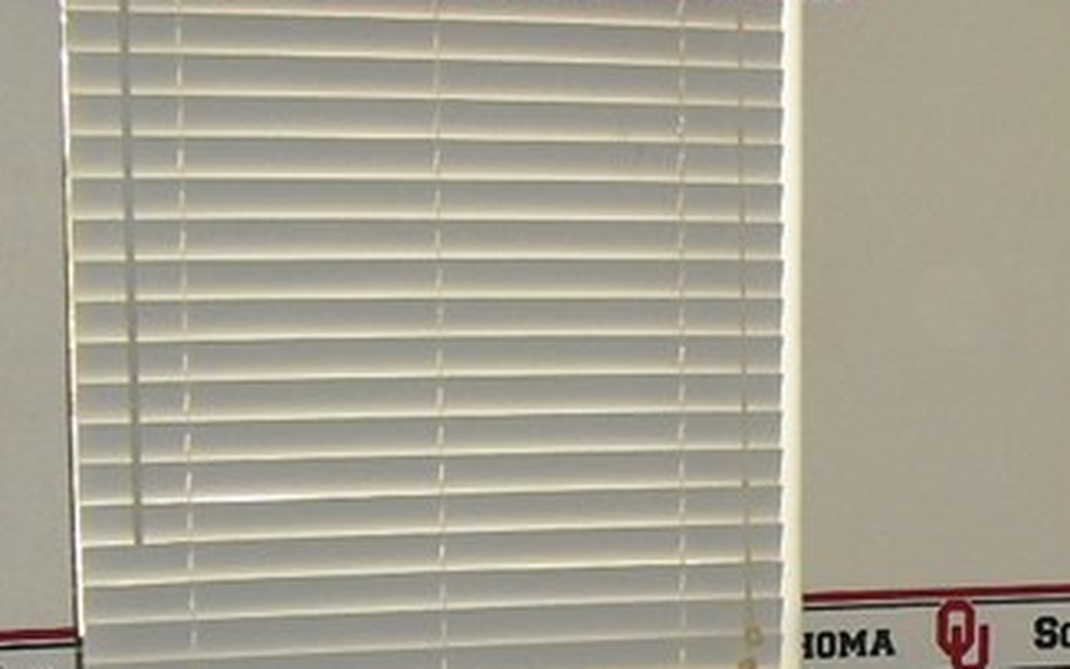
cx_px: 1369
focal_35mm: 120
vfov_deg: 10.6
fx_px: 3501
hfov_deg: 16.5
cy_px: 925
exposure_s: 1/60
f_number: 3.1
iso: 200
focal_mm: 6.3
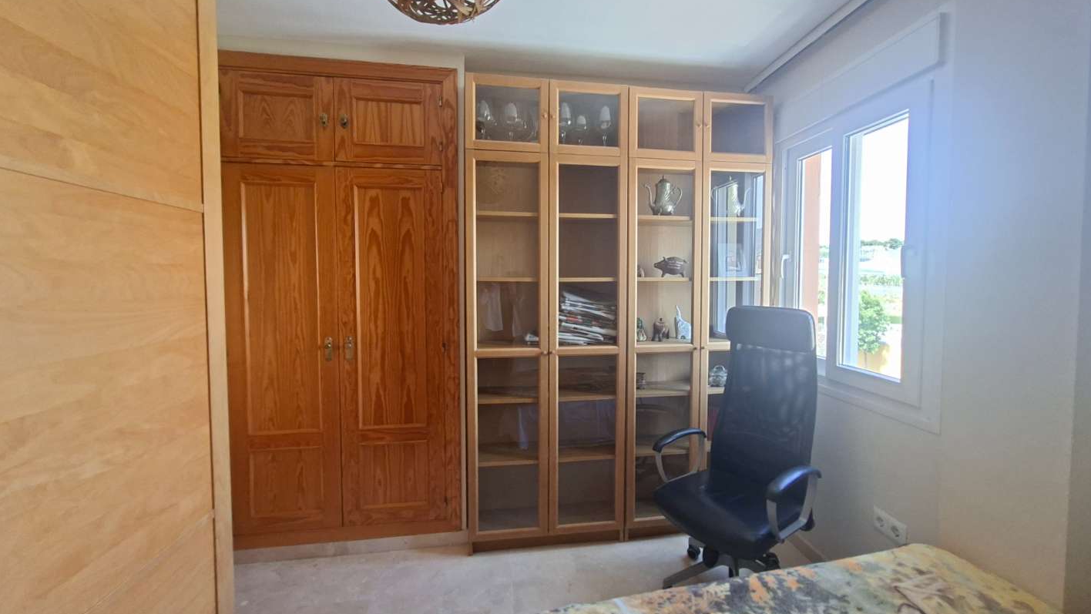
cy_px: 301
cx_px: 576
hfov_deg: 102.9
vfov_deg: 70.5
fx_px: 434
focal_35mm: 15
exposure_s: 1/40
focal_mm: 1.74
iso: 80
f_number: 2.2
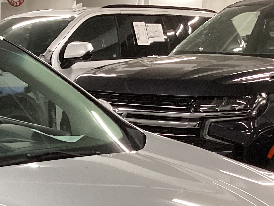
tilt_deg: -20.4
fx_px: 720
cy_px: 286
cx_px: -36
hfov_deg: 20.4
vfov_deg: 15.3
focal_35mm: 91
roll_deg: +0.1
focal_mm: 3.3
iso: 250
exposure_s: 1/60
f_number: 2.4
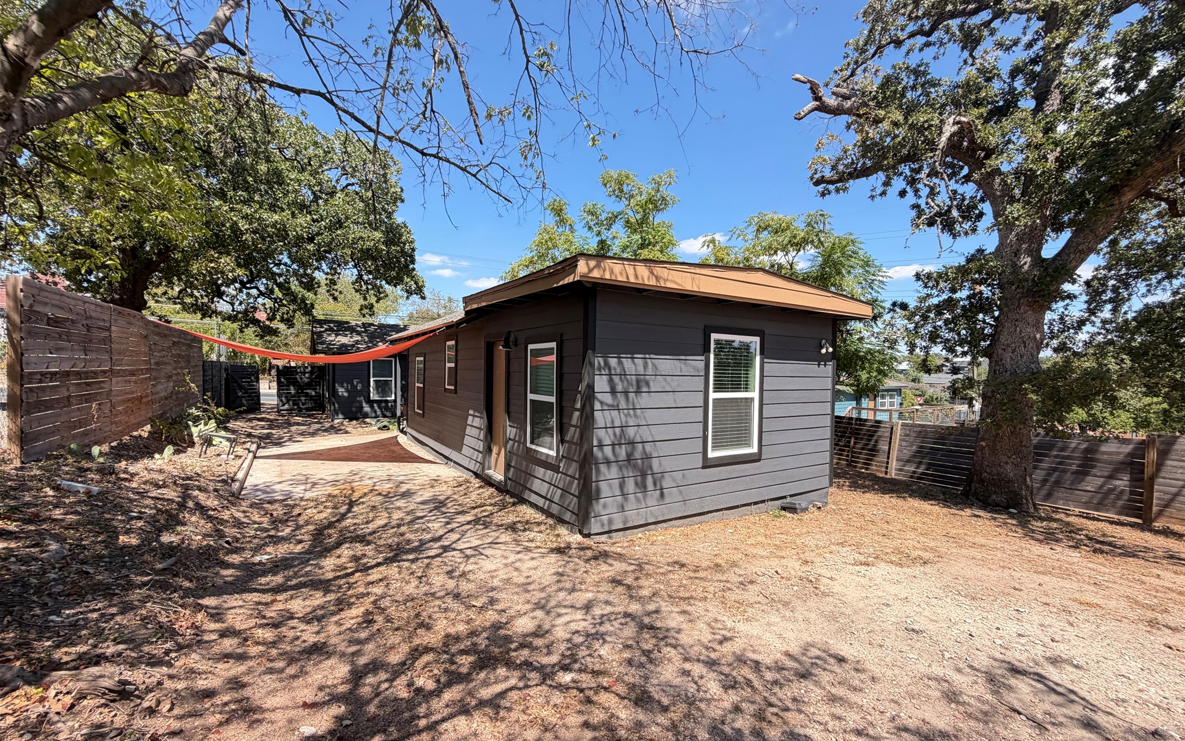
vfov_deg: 74.8
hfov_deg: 101.5
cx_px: 598
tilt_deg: -1.6
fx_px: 484
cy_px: 382
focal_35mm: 15
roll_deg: -0.4
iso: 50
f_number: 2.2
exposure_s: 1/502
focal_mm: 2.22
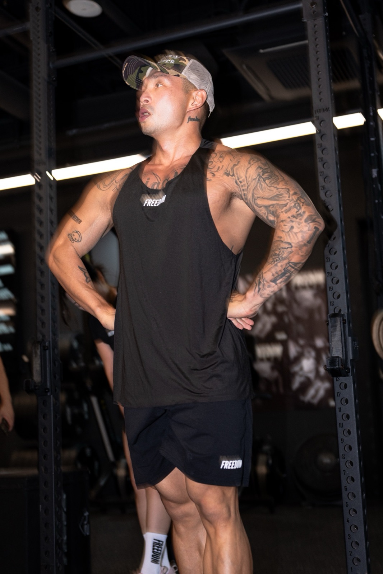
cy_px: 287
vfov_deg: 39.6
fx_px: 798
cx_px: 192
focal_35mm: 50
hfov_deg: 27.0
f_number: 2.8
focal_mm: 50
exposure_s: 1/100
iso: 500
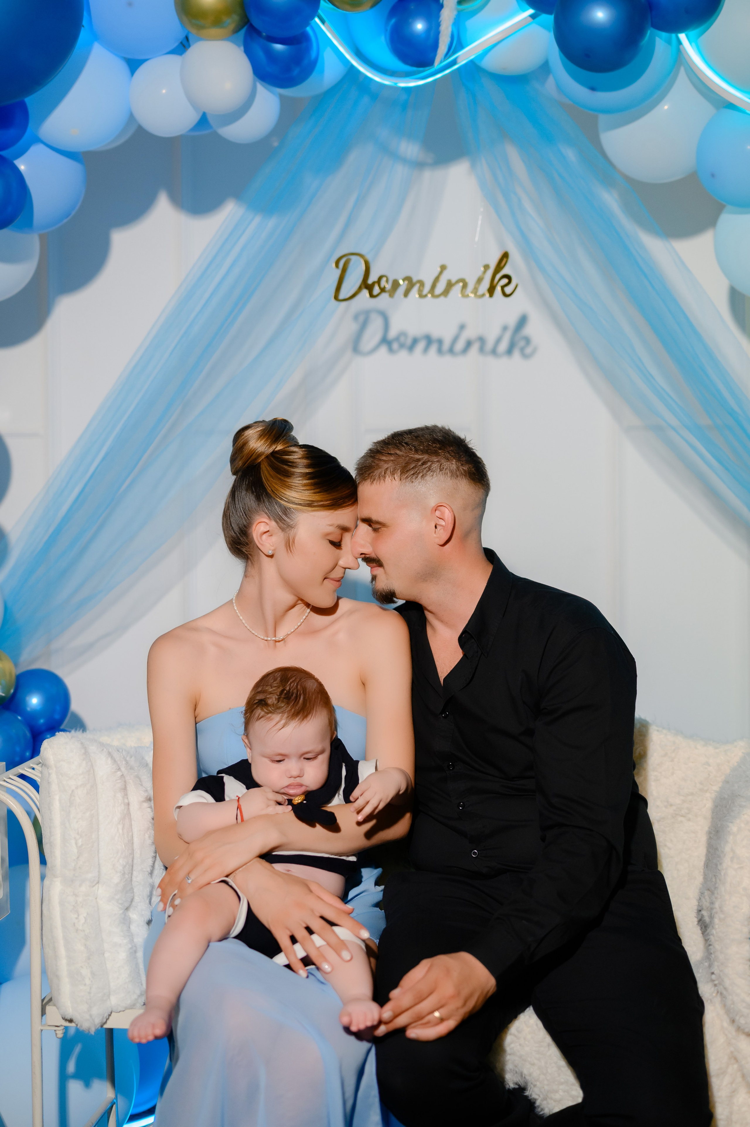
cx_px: 375
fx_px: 1565
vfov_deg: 39.6
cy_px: 564
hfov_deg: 27.0
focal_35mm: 50
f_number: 2.2
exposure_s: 1/320
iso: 800
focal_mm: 50
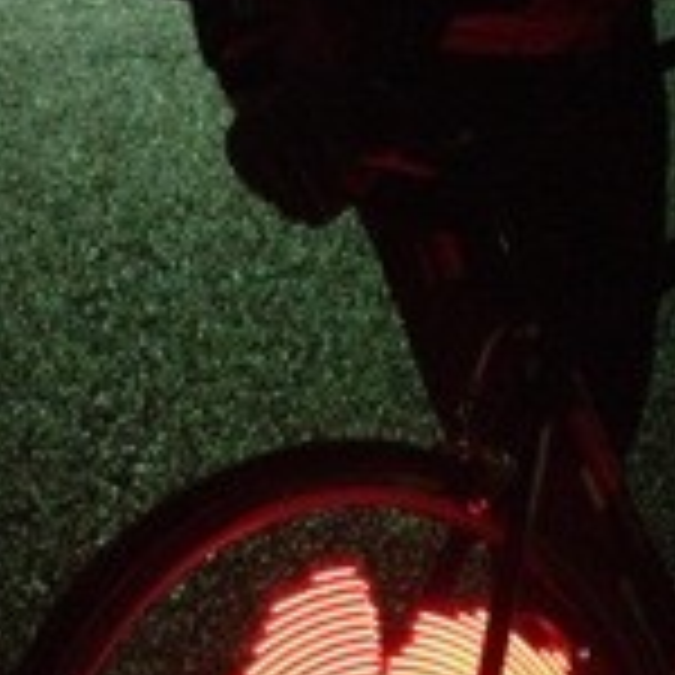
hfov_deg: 16.8
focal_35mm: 103
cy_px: 763
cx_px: 536
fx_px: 2272
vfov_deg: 16.3
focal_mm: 4.28
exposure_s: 1/15
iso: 800
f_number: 2.4
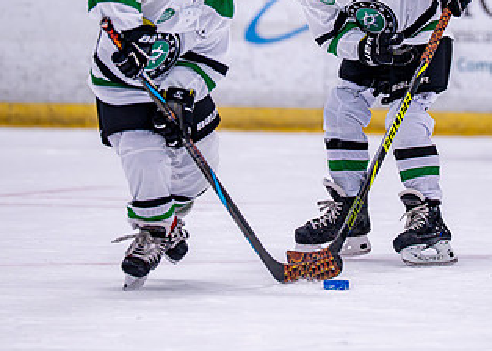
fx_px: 6160
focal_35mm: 441
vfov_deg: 3.3
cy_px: 26
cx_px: 363
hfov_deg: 4.6
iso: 2500
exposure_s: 1/1250
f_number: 2.8
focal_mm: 200
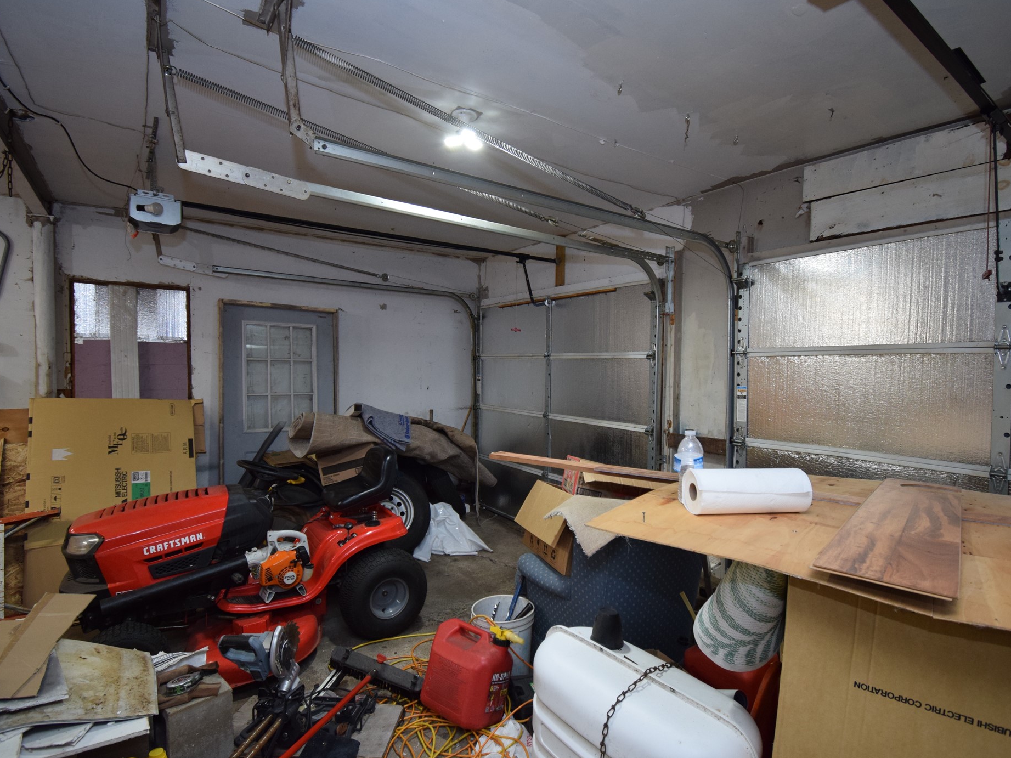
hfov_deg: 91.0
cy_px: 382
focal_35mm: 17
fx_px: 496
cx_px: 518
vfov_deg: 74.7
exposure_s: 1/60
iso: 900
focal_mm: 10
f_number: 4.5
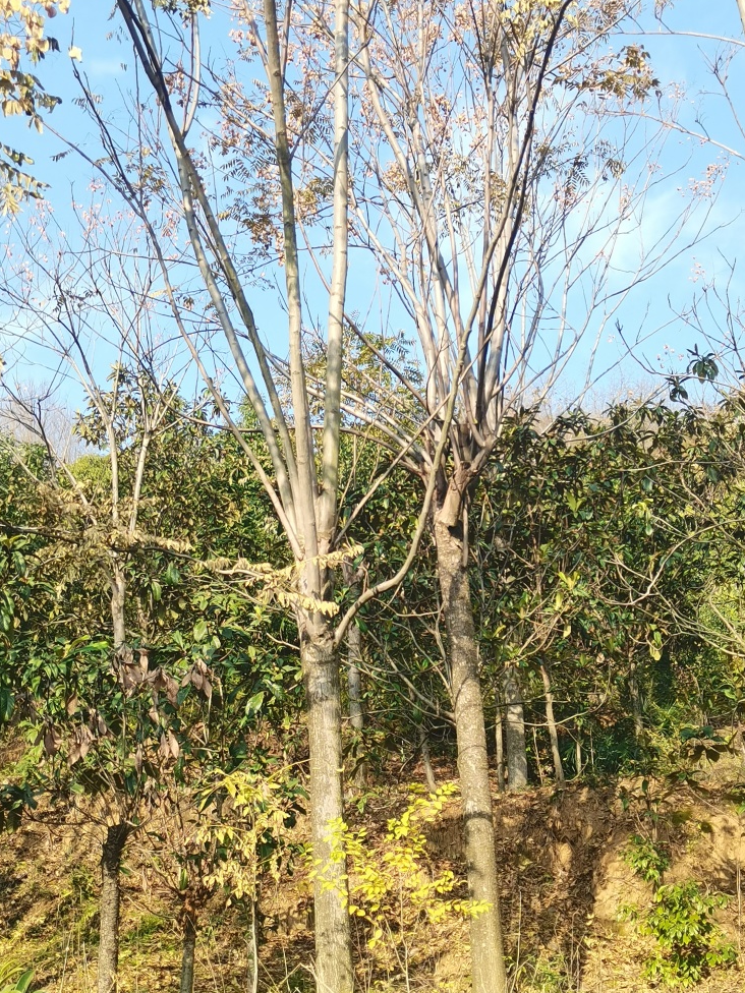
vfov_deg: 40.4
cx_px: 405
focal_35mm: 47
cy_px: 480
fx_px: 1349
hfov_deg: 30.9
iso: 50
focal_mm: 4.94
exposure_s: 1/361
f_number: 1.9
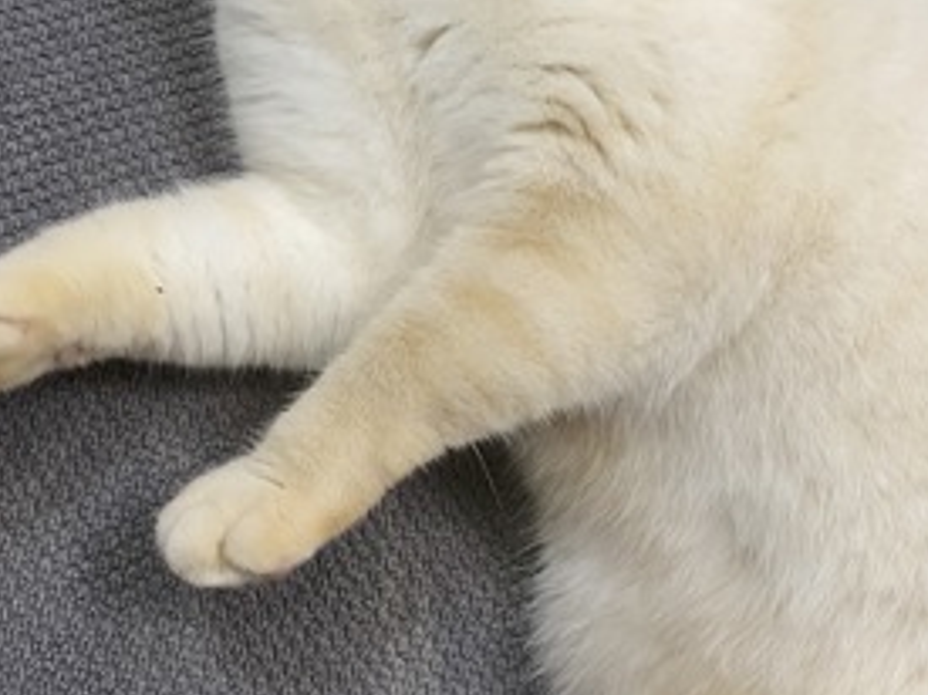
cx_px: 412
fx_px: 1420
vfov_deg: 27.3
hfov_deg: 36.1
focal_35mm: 53
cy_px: 213
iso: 320
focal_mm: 4.25
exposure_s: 1/60
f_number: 1.8
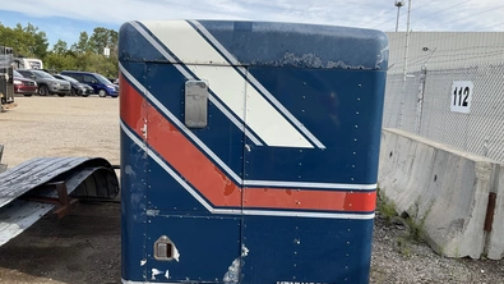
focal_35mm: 32
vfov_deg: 36.6
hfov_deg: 61.0
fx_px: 428
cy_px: 150
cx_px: 254
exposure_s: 1/1035
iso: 25
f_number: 1.8
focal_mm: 3
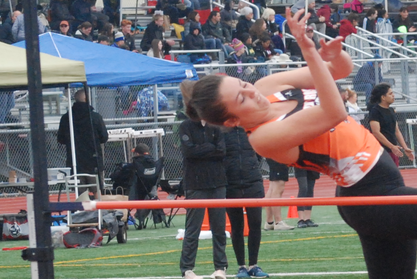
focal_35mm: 376
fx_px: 4361
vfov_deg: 3.7
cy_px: 215
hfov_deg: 5.4
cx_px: 586
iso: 1000
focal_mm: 68
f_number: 7.1
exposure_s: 1/800
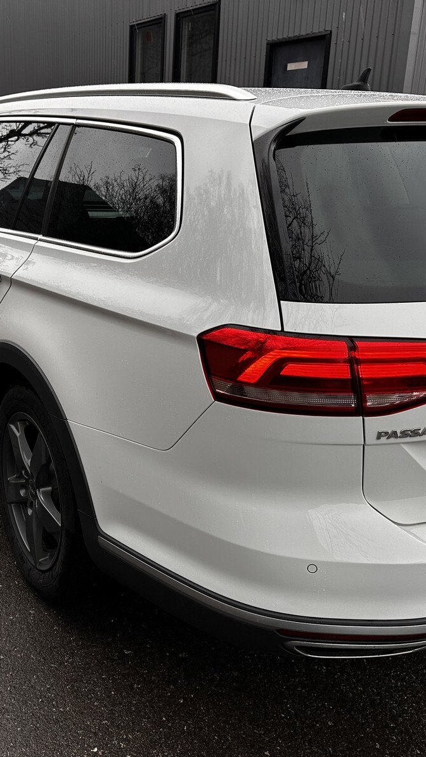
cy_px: 379
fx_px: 703
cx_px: 127
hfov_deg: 33.3
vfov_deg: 56.6
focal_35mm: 35
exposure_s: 1/256
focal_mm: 6.86
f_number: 1.78
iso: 80
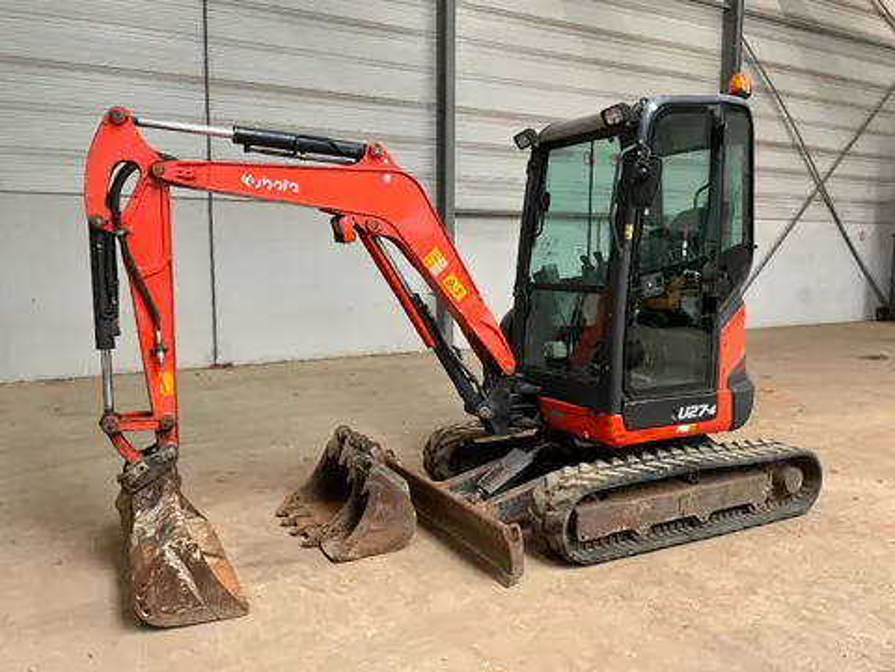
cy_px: 336
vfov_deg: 48.2
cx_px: 448
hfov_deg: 61.7
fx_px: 750
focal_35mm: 29
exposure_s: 1/64
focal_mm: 3
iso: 64
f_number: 1.8
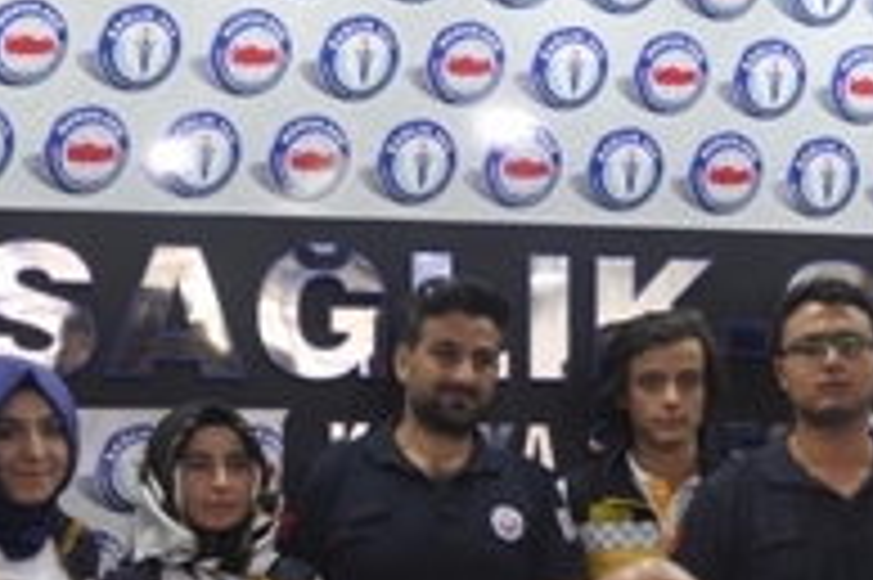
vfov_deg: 15.2
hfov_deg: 22.1
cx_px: 860
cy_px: 501
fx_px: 2156
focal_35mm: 89
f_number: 4
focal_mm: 18
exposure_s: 1/60
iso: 400
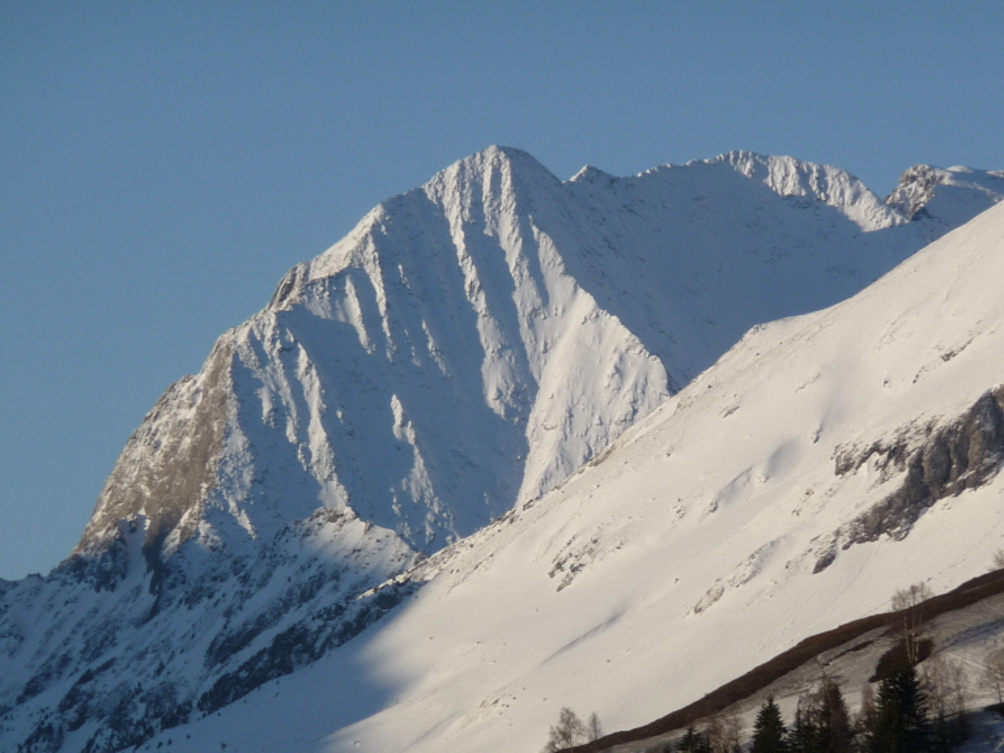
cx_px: 502
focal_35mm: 379
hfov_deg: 5.2
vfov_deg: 3.9
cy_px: 376
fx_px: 10992
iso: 100
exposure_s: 1/500
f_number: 4.9
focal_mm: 47
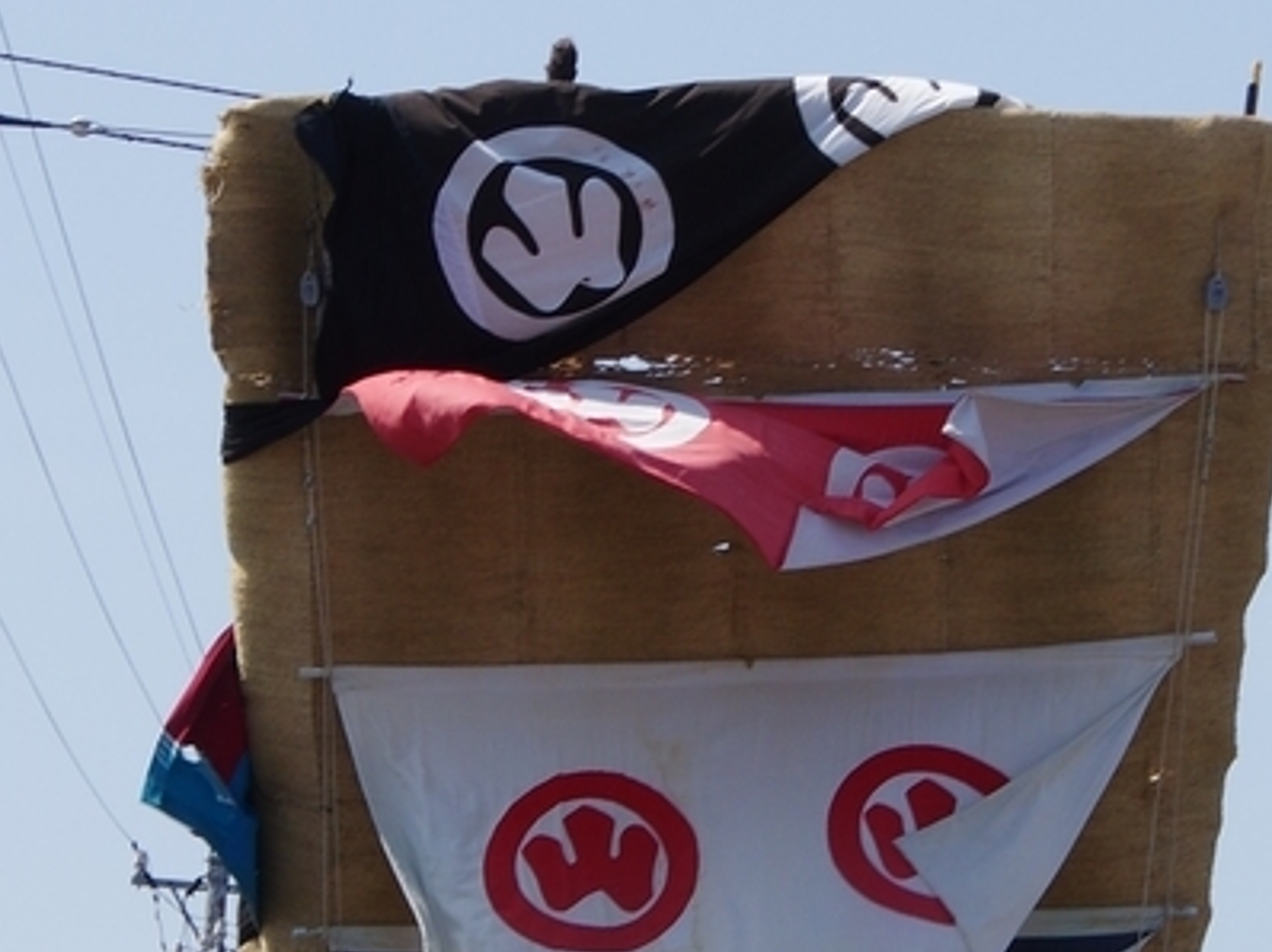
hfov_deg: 5.7
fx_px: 12780
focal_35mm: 348
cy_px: 917
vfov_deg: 4.3
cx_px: 748
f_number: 11
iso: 200
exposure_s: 1/250
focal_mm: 60
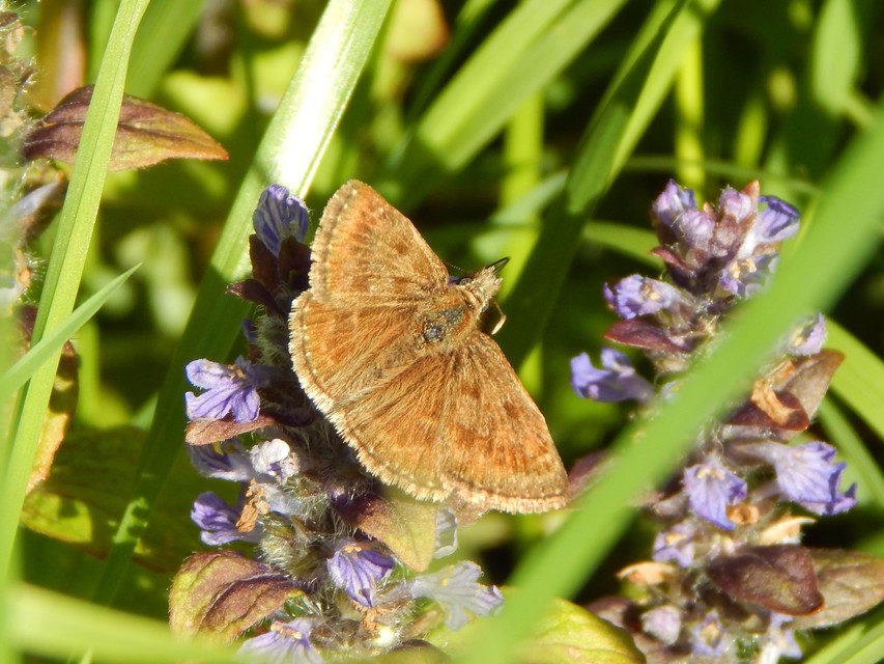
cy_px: 332
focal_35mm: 315
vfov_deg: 4.7
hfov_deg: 6.3
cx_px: 442
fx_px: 8045
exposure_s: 1/250
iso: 125
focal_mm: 56.5
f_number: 5.7
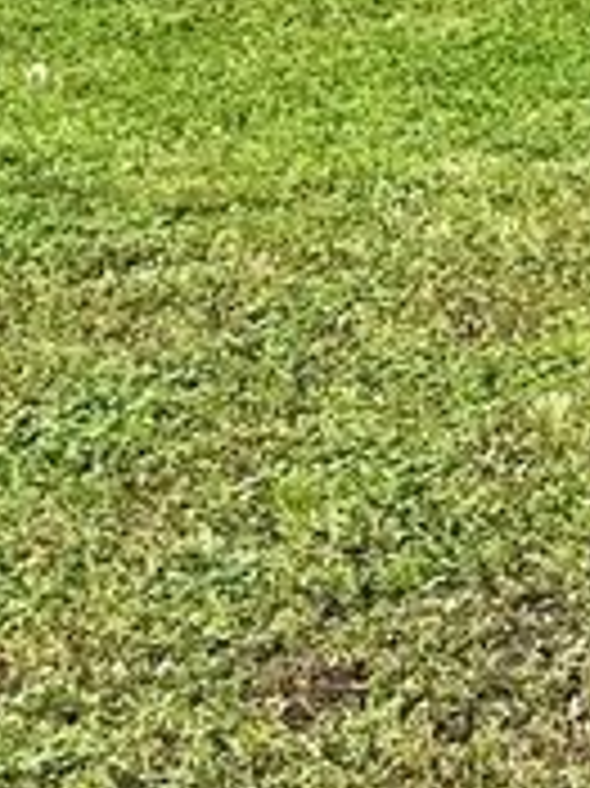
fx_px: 4005
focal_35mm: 176
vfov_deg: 10.4
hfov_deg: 7.1
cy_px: -752
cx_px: 2027
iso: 80
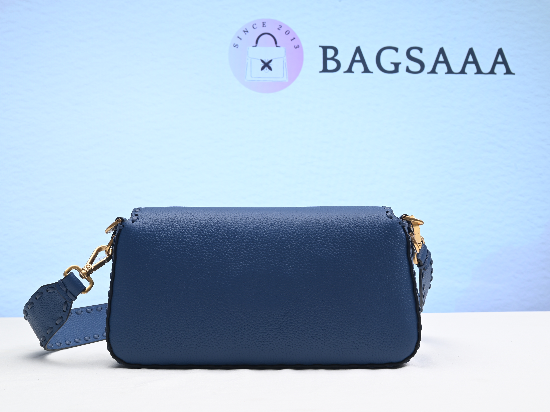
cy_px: 208
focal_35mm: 43
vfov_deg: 33.6
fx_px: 683
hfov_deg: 43.8
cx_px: 255
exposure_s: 1/2
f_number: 16
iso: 100
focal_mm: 39
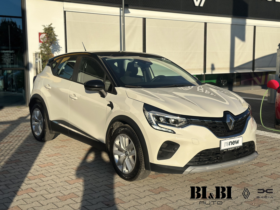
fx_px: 388
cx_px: 140
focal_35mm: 48
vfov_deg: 30.3
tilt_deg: -6.1
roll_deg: -0.3
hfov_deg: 39.7
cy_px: 105
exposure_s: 1/8197
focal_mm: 6.86
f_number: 1.78
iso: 100
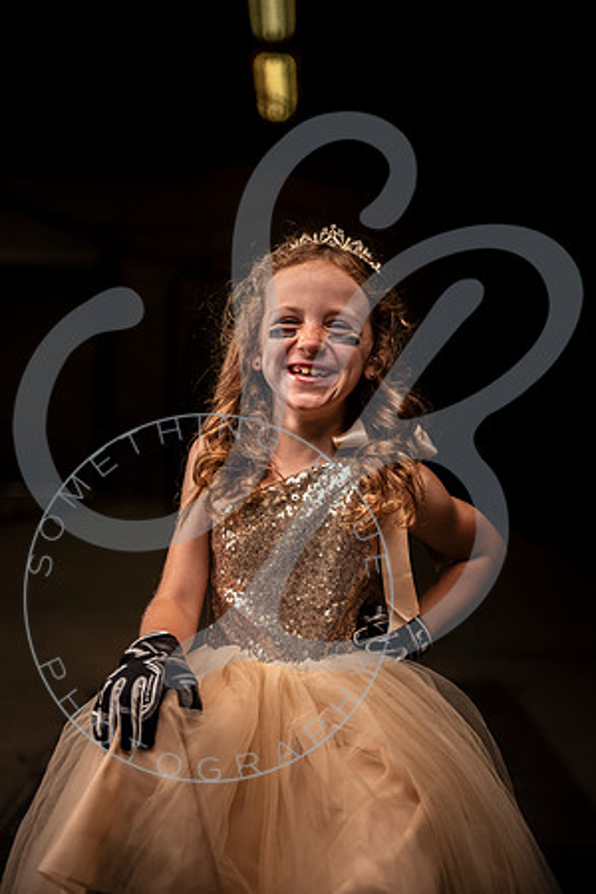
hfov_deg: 23.4
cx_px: 298
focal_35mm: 58
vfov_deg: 34.5
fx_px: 1440
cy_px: 447
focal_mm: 58
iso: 100
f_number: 2.8
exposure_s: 1/800
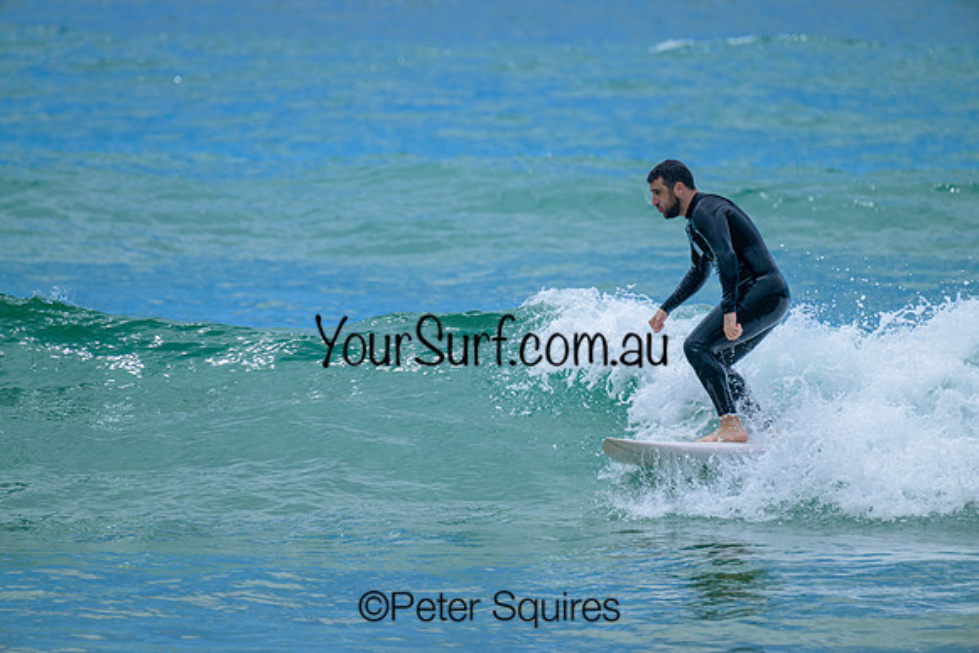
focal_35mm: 470
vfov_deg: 2.9
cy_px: 326
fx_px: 12784
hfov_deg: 4.4
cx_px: 490
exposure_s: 1/2000
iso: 400
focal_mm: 470
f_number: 7.6
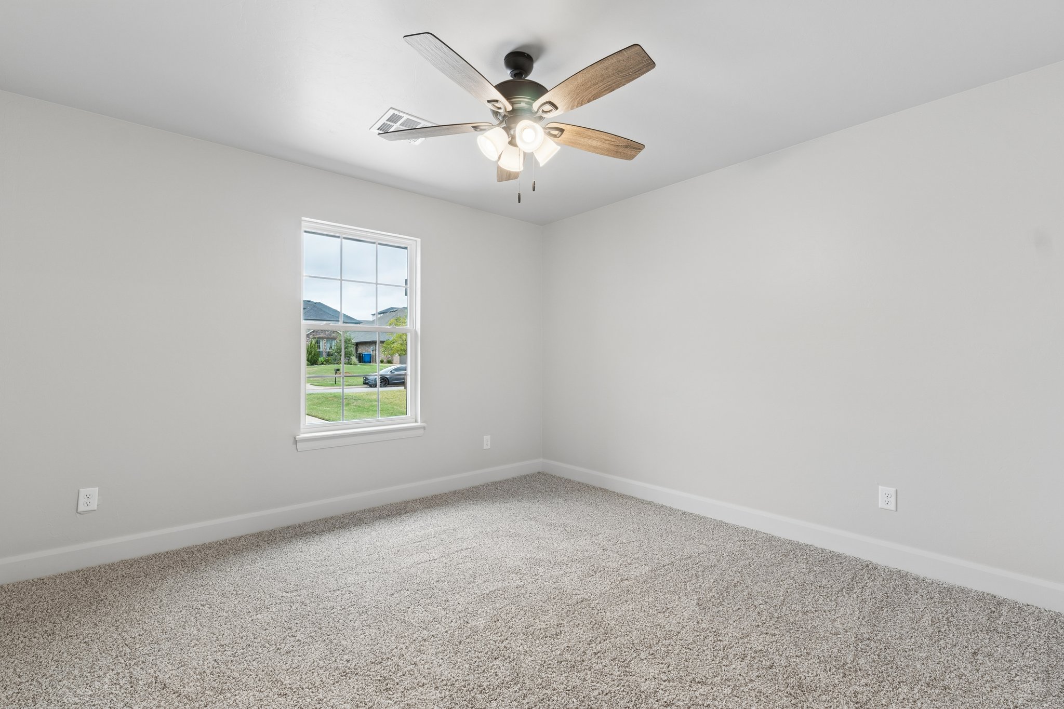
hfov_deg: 97.6
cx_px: 532
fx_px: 465
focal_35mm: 16
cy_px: 354
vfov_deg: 74.6
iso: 200
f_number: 9
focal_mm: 10.5
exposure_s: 1/20
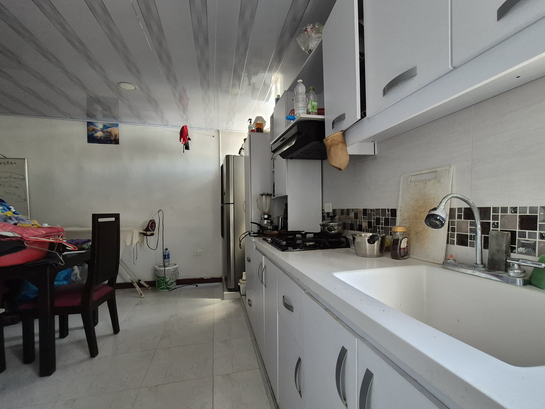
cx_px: 276
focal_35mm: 15
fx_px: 236
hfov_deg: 98.2
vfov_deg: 81.6
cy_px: 218
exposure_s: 1/60
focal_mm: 1.74
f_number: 2.2
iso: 200
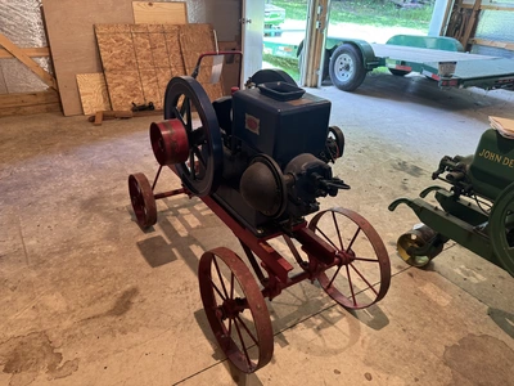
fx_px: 356
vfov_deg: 56.8
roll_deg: -3.1
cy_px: 193
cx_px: 257
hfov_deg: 71.6
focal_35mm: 24
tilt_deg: -30.5
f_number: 1.78
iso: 320
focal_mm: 6.76
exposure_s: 1/60
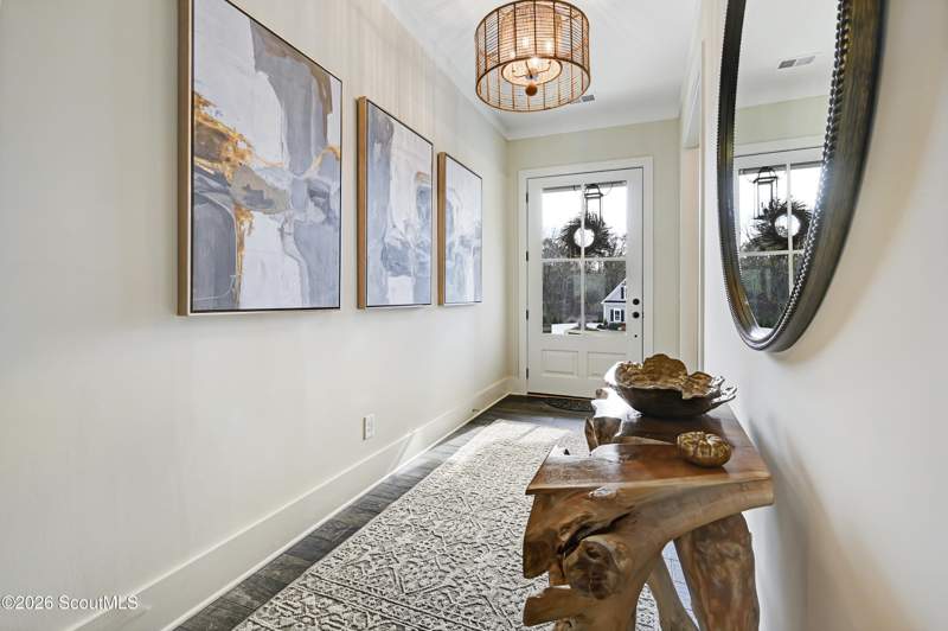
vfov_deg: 73.6
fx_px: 421
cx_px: 474
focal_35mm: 16
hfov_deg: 96.8
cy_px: 316
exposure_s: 1/20
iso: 200
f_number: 10
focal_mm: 16
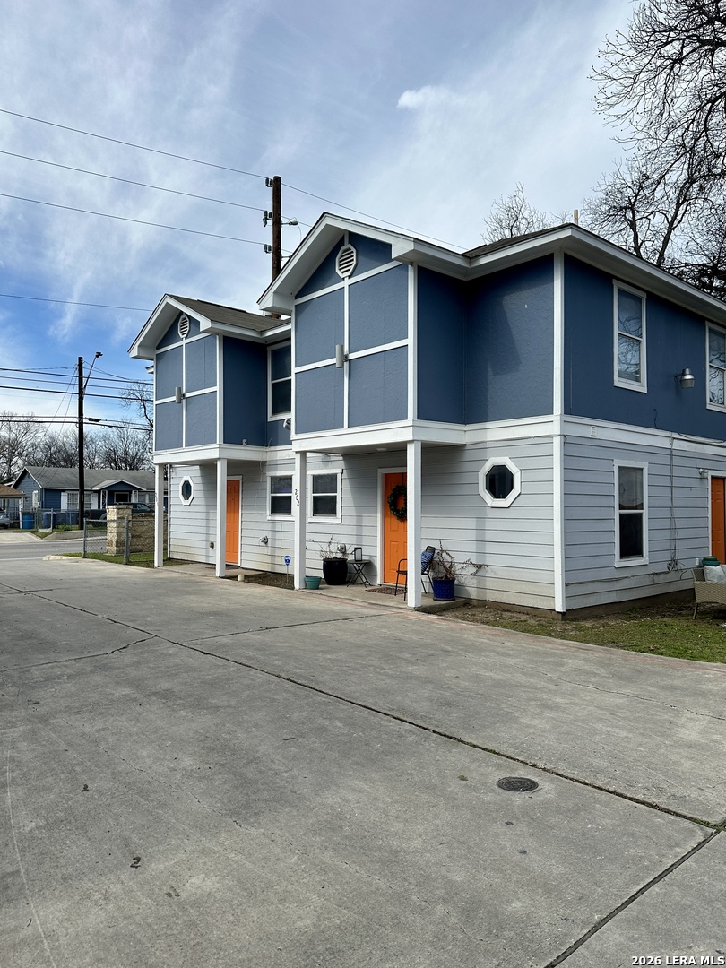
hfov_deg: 56.8
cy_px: 484
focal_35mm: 24
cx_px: 363
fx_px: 671
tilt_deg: +1.4
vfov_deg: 71.6
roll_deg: -0.5
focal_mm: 6.86
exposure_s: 1/4762
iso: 80
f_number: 1.78
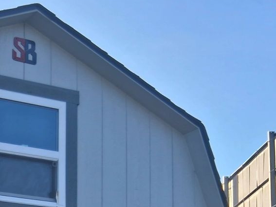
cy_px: 343
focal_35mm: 88
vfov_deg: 15.1
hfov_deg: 20.6
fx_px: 701
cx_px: -70
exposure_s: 1/582
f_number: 1.8
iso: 25
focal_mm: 3.98
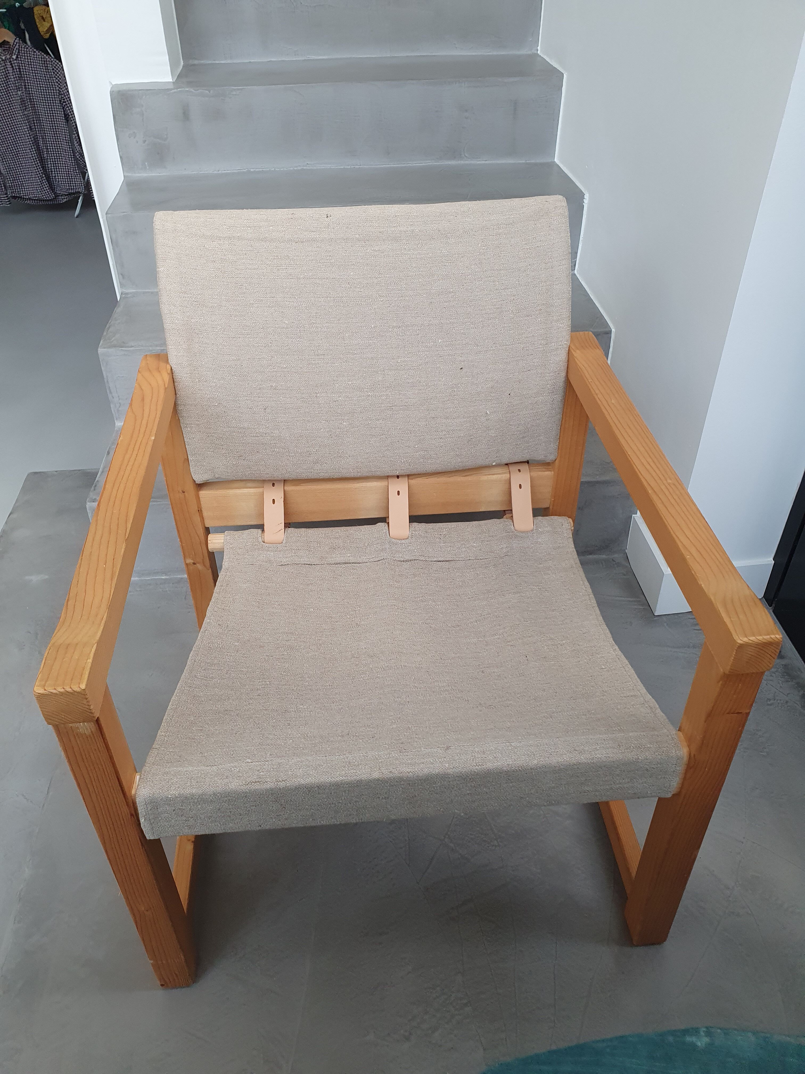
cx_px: 402
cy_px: 537
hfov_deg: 53.1
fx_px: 806
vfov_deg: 67.3
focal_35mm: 26
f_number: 2.4
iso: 200
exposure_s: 1/50
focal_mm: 4.32
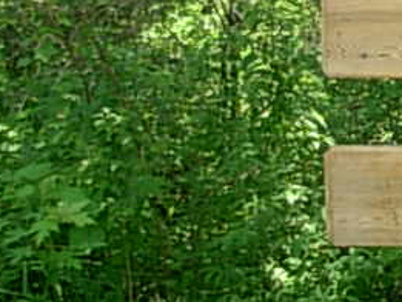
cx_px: 630
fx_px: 1731
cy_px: 134
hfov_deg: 12.5
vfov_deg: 10.0
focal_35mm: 149
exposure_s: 1/121
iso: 79
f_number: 2.9
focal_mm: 6.3
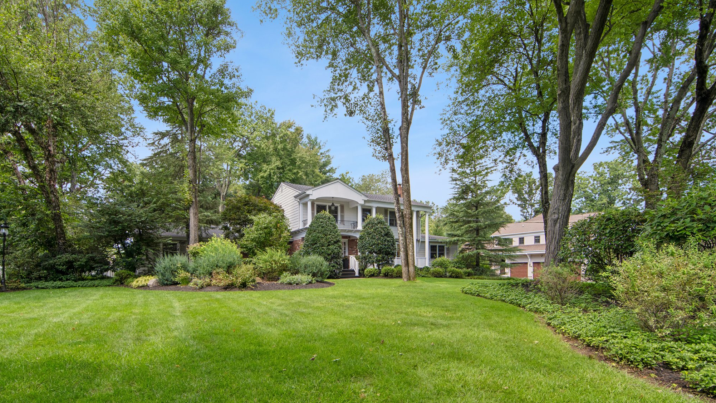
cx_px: 350
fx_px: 285
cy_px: 223
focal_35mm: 15
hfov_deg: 103.0
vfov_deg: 70.3
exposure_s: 1/160
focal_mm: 14
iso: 400
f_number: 8
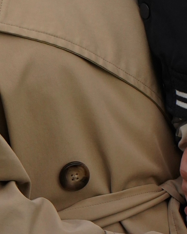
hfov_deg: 5.7
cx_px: 164
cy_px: -256
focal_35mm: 272
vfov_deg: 6.8
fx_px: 1882
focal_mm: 69
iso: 2000
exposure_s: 1/640
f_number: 8
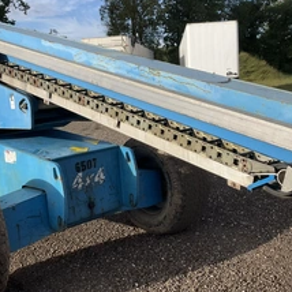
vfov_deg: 35.3
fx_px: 458
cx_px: 147
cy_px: 123
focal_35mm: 48
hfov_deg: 35.4
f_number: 1.8
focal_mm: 3
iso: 25
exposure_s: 1/1490
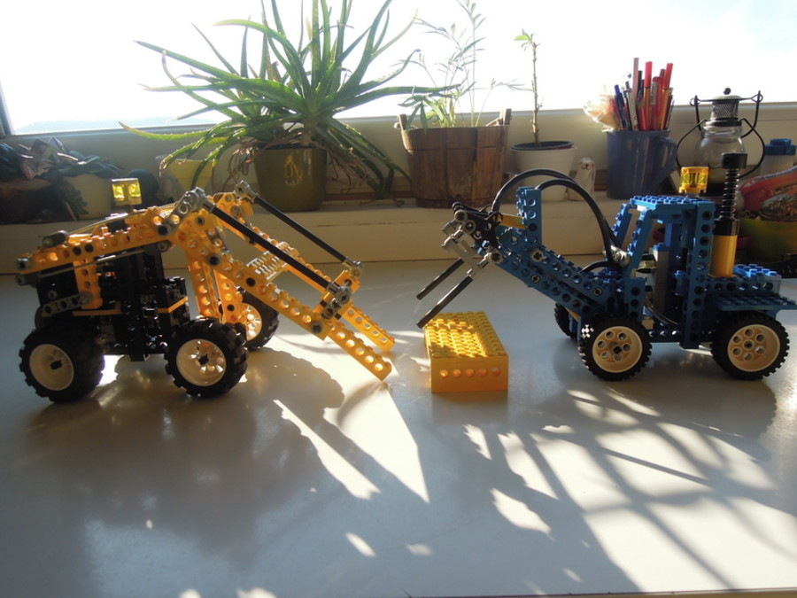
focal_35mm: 24
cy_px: 299
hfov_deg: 71.6
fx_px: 553
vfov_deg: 56.8
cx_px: 398
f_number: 2.8
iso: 160
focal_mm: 4.3
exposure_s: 1/800
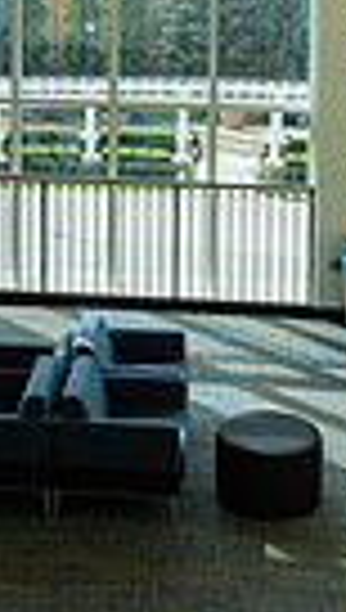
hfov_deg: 14.6
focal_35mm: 83
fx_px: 1347
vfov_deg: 23.6
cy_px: -99
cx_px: 81
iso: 160
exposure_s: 1/250
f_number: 6.3
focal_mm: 24
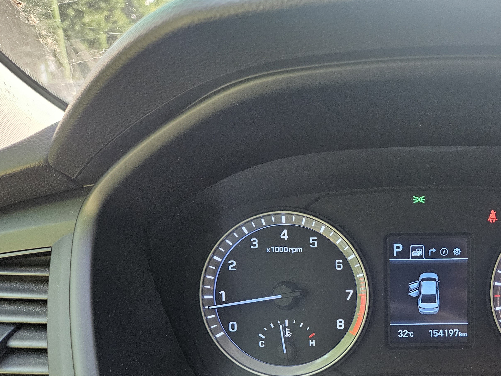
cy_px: 300
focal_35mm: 38
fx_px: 550
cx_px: 388
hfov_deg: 46.8
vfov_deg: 36.5
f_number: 1.8
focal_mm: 5.4
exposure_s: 1/240
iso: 640
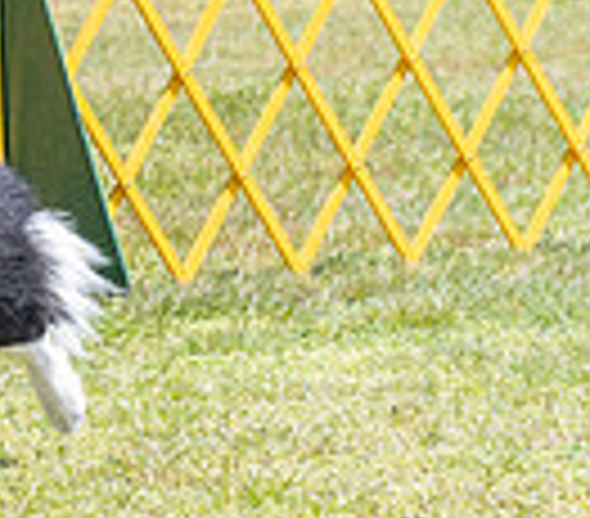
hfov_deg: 3.8
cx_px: -94
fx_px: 8963
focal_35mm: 494
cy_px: -171
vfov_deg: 3.3
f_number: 7.1
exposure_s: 1/1600
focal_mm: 106
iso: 1000
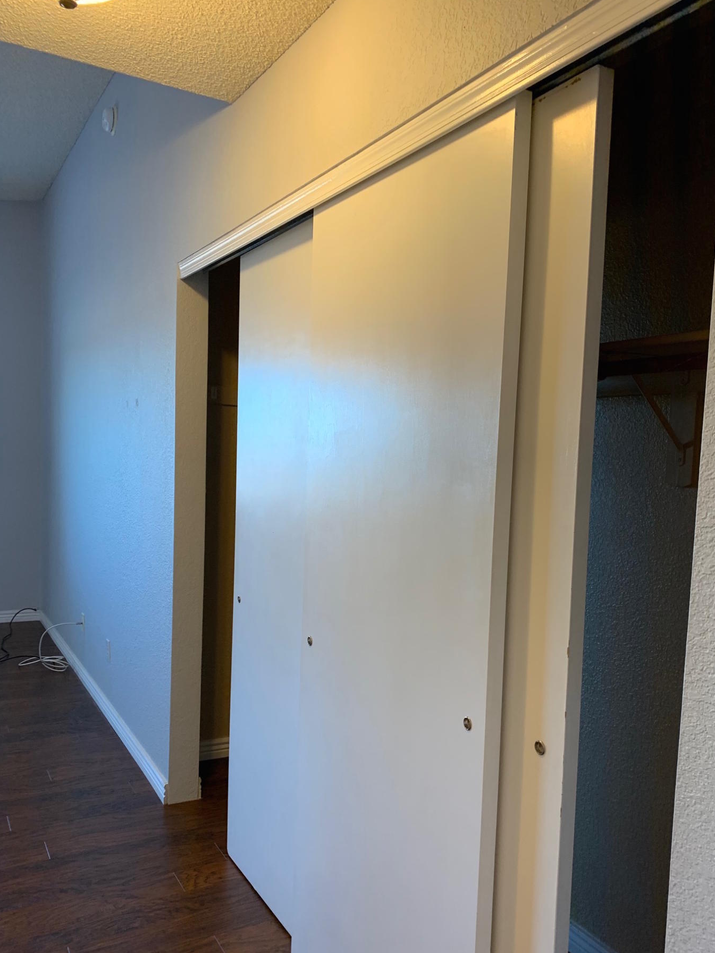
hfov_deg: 48.2
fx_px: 799
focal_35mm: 29
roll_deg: -1.9
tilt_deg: -3.7
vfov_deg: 61.5
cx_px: 389
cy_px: 525
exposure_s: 1/60
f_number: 1.8
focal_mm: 4.25
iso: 100
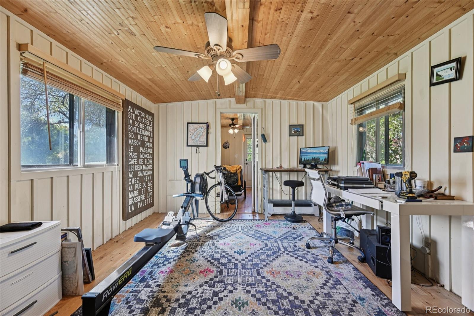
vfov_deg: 81.2
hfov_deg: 104.3
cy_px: 158
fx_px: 184
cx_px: 237
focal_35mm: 14
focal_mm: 14
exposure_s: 1/15
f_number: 7.1
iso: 220
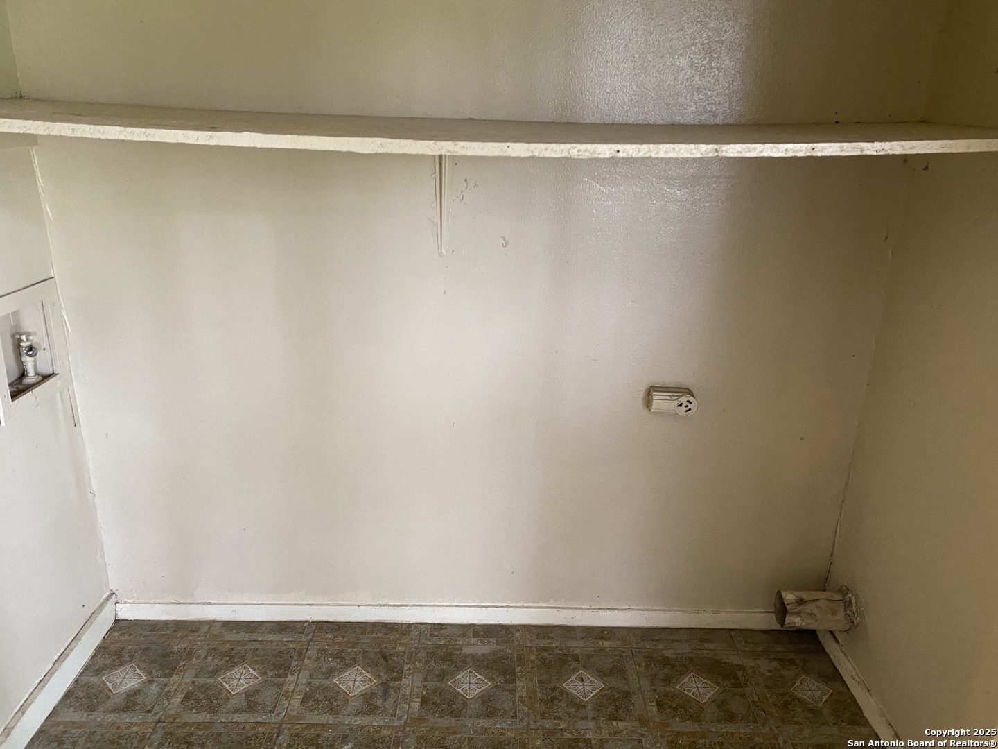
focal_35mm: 26
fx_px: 750
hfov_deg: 67.3
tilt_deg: -20.5
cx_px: 499
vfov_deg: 53.1
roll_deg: -1.5
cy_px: 374
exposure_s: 1/60
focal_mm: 4.25
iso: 500
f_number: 1.8
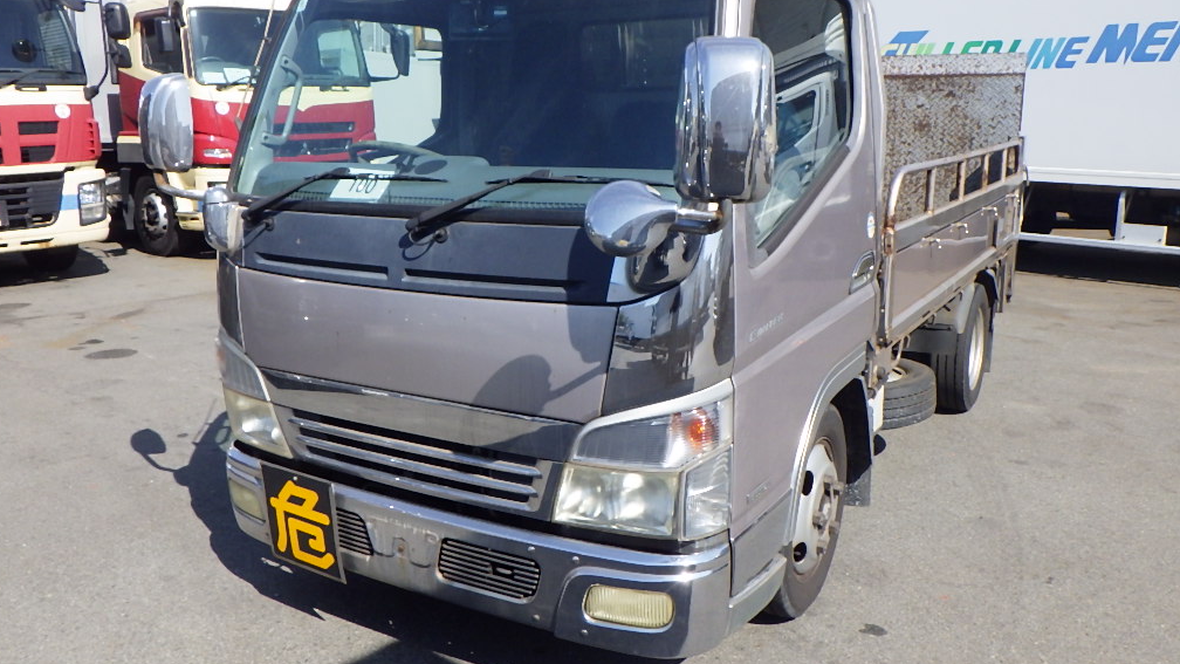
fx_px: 970
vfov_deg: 37.7
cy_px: 295
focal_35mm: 31
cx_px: 582
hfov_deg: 62.6
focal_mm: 5
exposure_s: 1/1250
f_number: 4.2
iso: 250
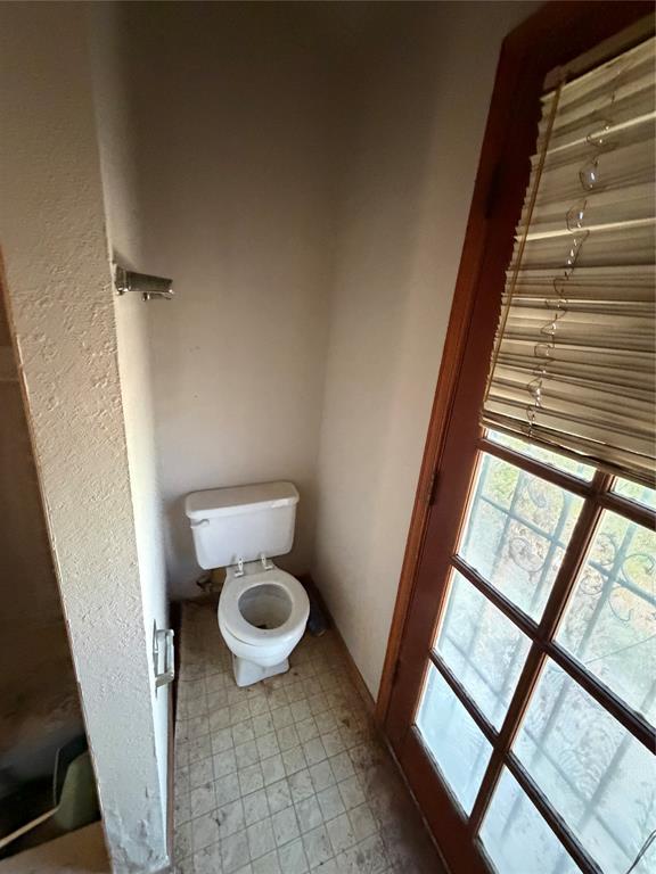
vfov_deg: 102.1
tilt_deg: -20.0
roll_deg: +0.7
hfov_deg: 85.7
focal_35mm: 14
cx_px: 328
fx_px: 354
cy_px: 437
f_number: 2.2
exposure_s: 1/57
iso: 1250
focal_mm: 2.22
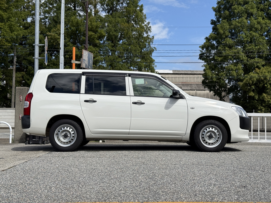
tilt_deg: +2.8
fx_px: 376
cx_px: 136
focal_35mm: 48
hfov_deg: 39.7
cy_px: 102
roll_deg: -1.0
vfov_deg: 30.3
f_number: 1.78
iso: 64
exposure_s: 1/8772
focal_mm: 6.76
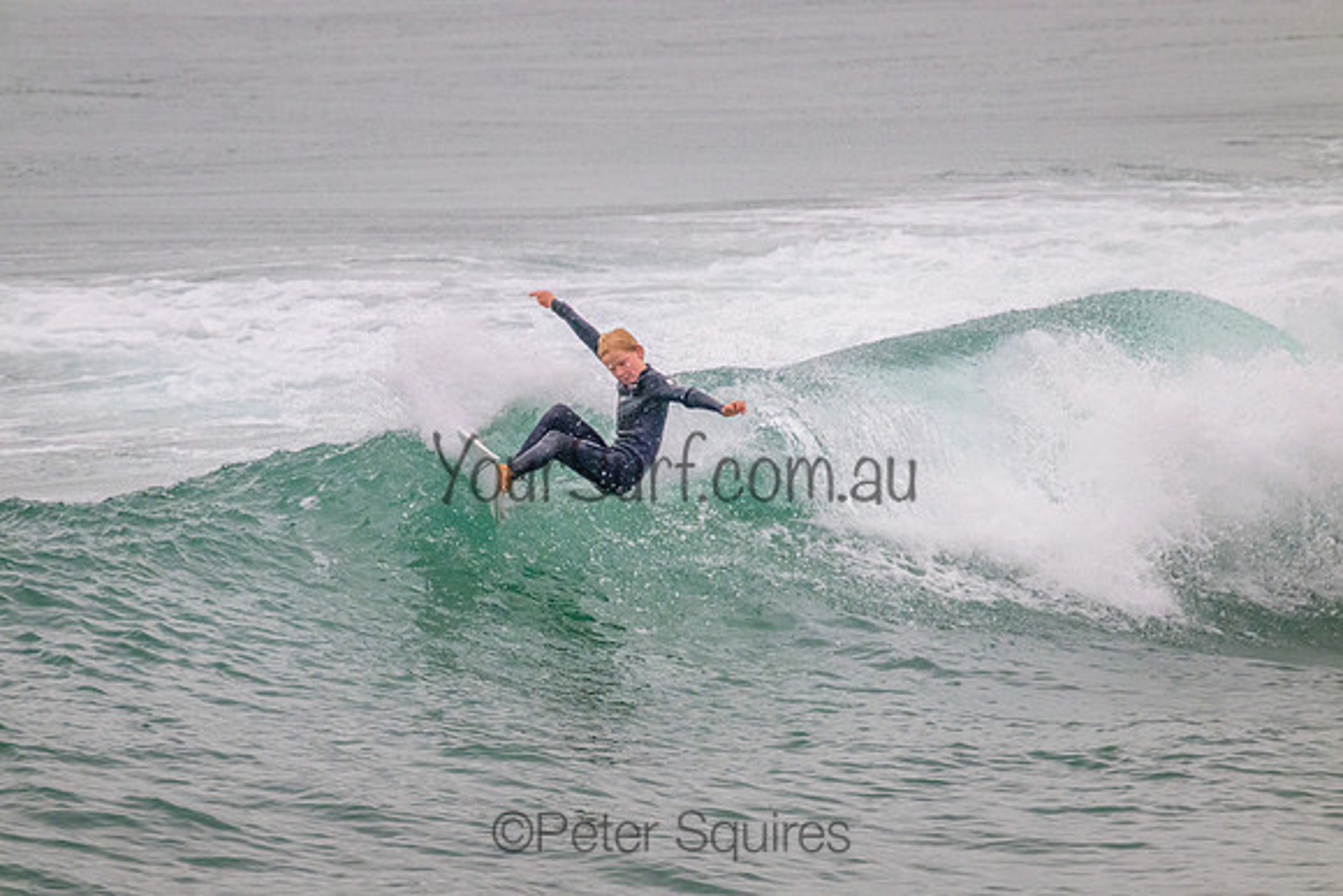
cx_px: 672
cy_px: 448
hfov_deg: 2.6
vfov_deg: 1.7
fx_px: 29850
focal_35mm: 800
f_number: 11
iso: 4500
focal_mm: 800
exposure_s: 1/1250
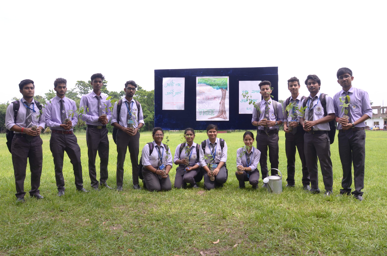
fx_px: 290
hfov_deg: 67.5
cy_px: 128
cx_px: 194
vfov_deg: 47.7
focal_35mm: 27
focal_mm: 18
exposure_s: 1/100
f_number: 6.3
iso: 100
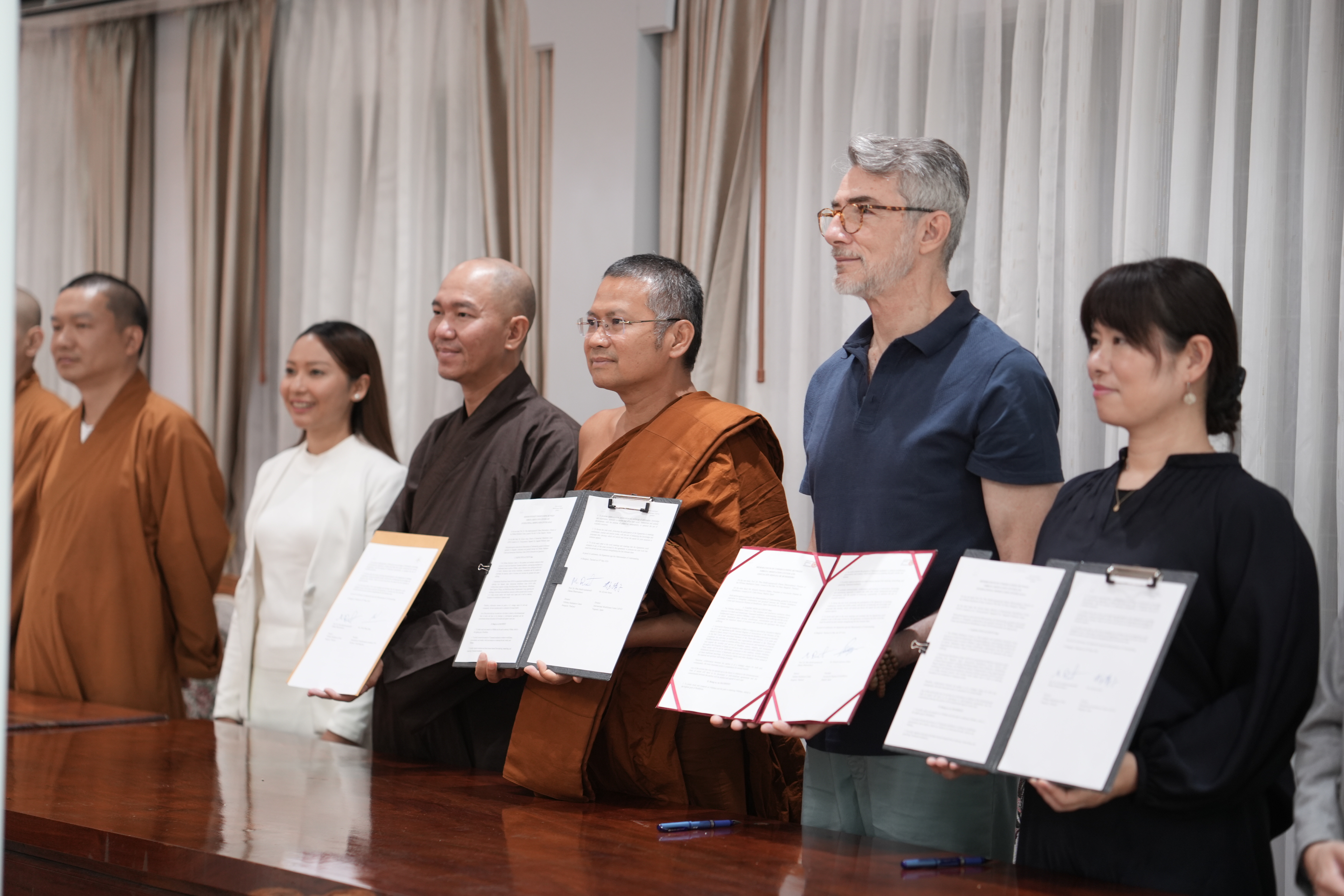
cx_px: 672
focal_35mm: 85
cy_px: 448
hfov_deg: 23.9
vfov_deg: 16.1
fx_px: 3173
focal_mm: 85
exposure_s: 1/100
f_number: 2.5
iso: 800
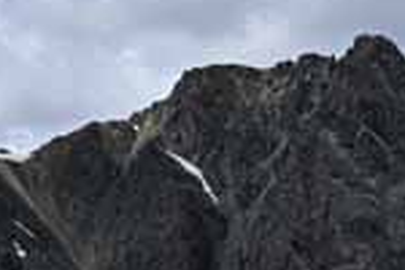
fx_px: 3004
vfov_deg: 5.1
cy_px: 528
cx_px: 807
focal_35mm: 267
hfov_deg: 7.4
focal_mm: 50
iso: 64
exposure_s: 1/800
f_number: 5.6
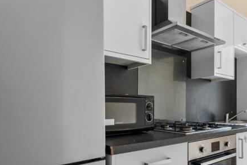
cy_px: 106
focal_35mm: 28
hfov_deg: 63.0
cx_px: 173
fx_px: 192
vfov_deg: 45.9
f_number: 4
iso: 640
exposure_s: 1/60
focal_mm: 12
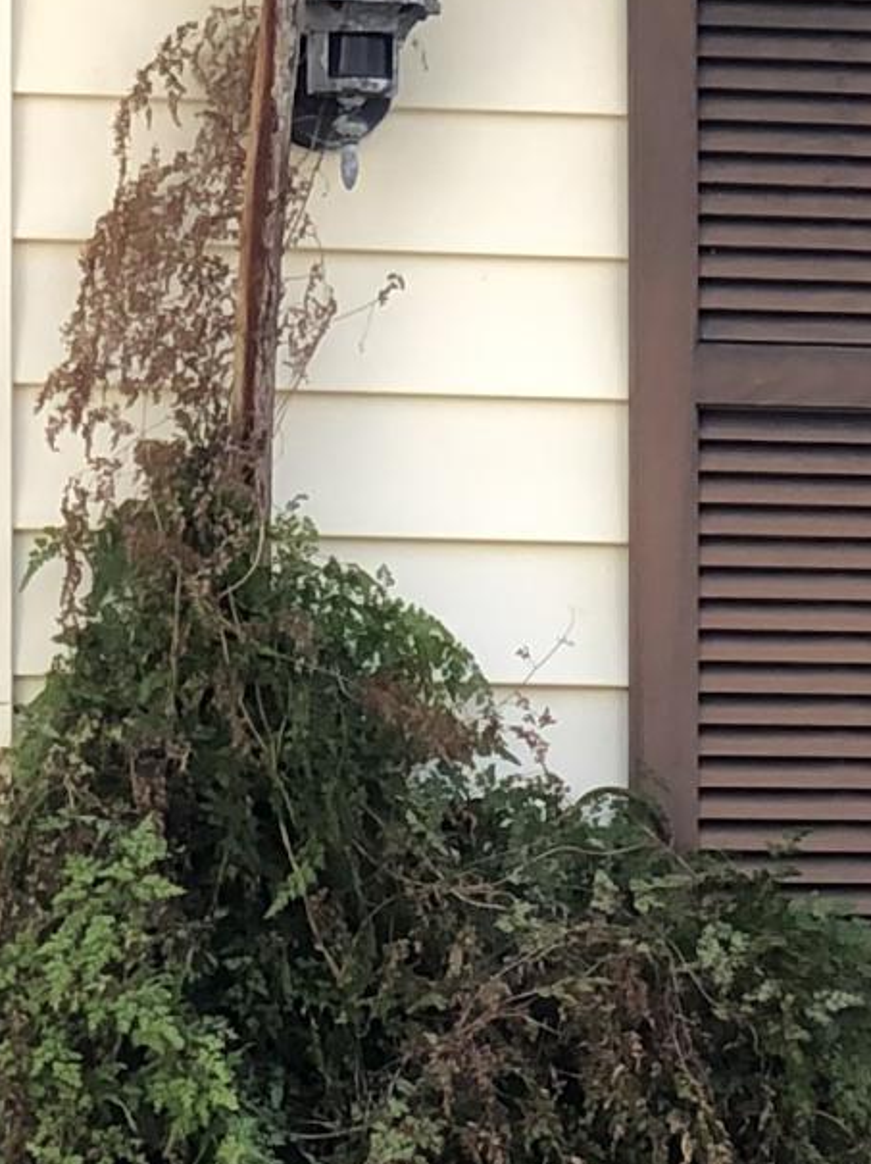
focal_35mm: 258
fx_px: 8665
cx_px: 467
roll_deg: +0.0
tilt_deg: -0.2
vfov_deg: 7.6
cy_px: 1341
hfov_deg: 5.8
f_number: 2.4
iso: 32
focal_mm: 6
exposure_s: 1/120
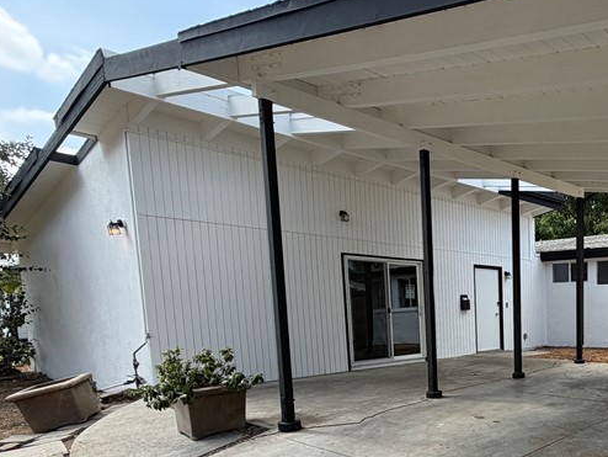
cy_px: 358
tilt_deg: -7.3
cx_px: 562
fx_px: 510
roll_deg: +1.0
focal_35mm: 29
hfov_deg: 52.9
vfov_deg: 46.0
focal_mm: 2.22
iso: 40
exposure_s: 1/531
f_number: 2.2
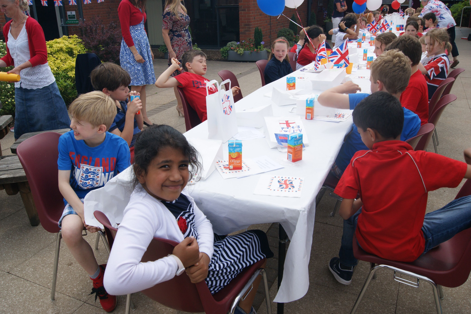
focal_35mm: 30
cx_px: 236
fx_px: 392
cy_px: 157
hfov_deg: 61.9
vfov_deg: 43.6
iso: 100
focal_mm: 20
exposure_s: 1/200
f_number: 10
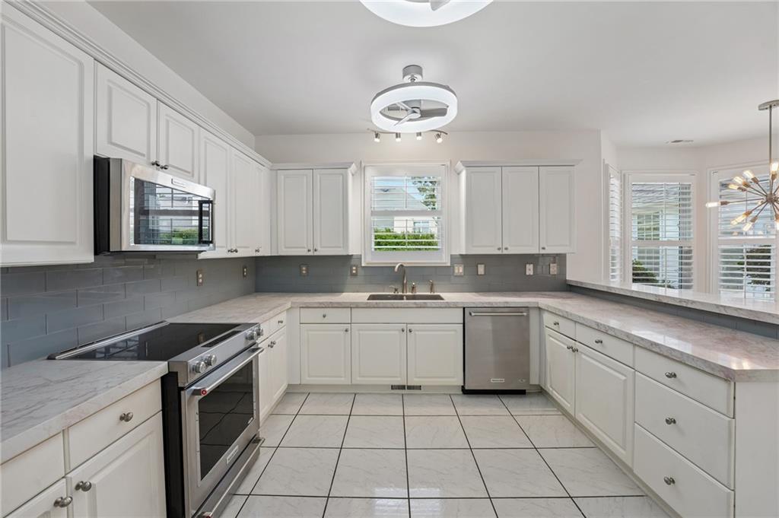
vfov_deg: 81.1
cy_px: 259
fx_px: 303
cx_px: 390
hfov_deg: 104.3
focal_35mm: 14
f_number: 8
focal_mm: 14
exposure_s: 1/8
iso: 100
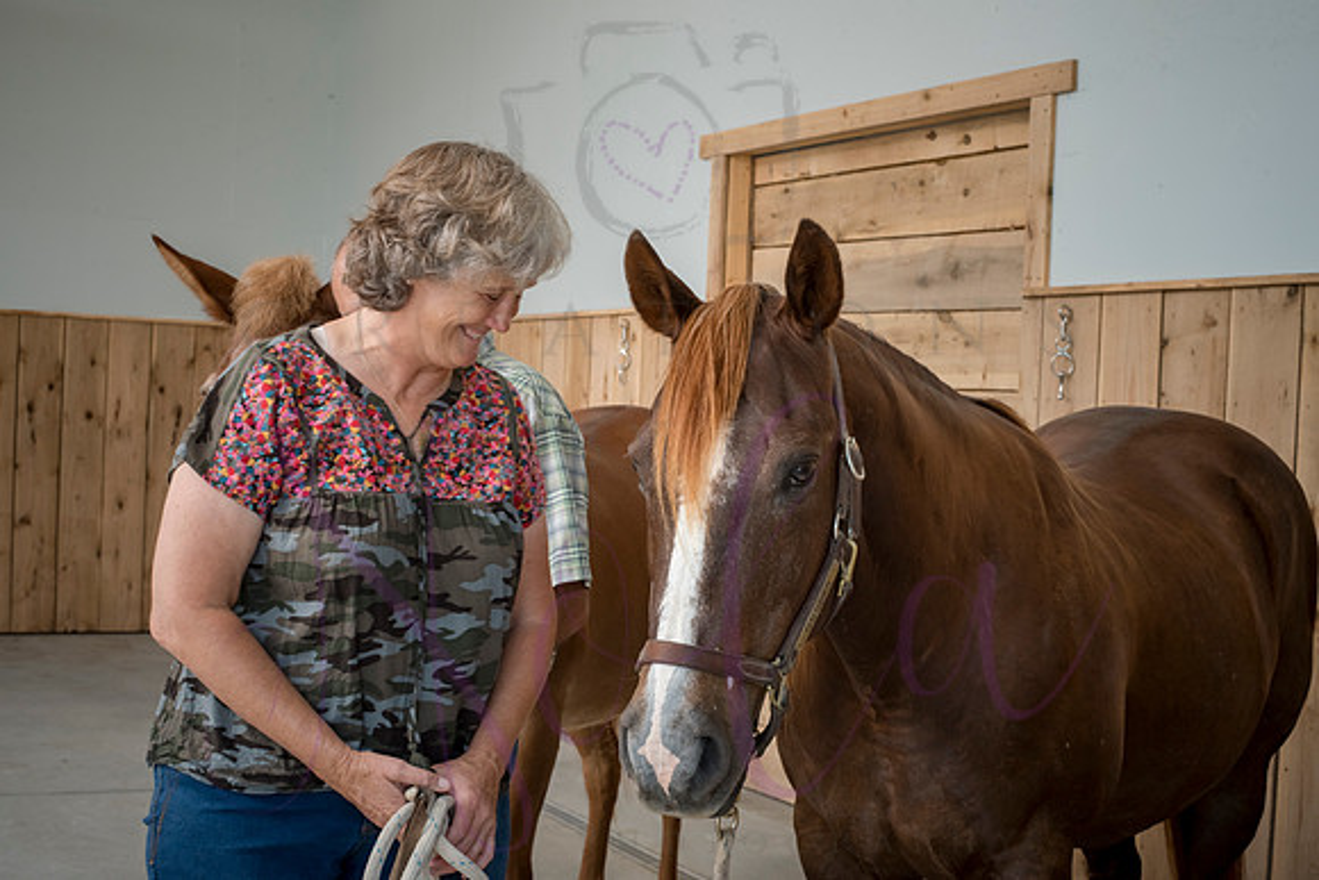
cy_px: 440
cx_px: 660
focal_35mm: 50
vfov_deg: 27.0
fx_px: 1832
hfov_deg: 39.6
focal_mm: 50
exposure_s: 1/160
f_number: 9
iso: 400
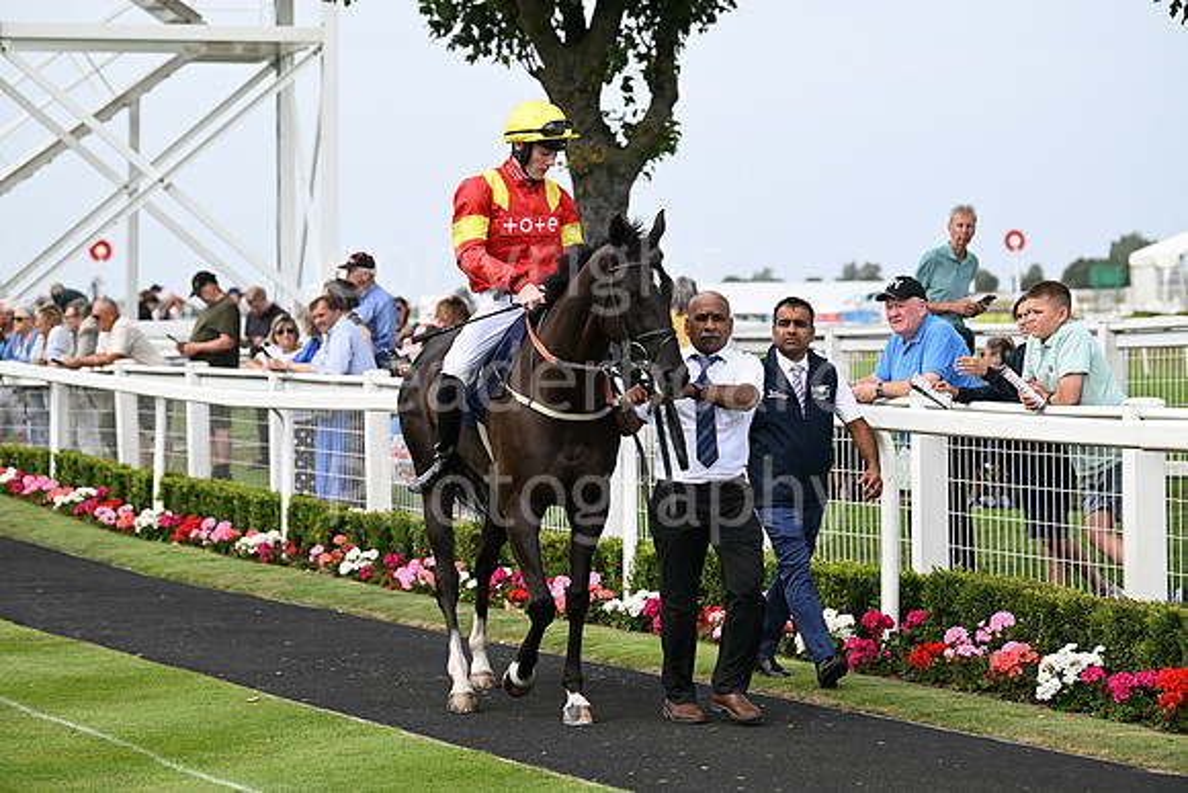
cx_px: 594
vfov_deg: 11.4
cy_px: 396
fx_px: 3961
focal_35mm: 120
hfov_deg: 17.1
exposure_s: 1/1600
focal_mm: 120
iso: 400
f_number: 4.5
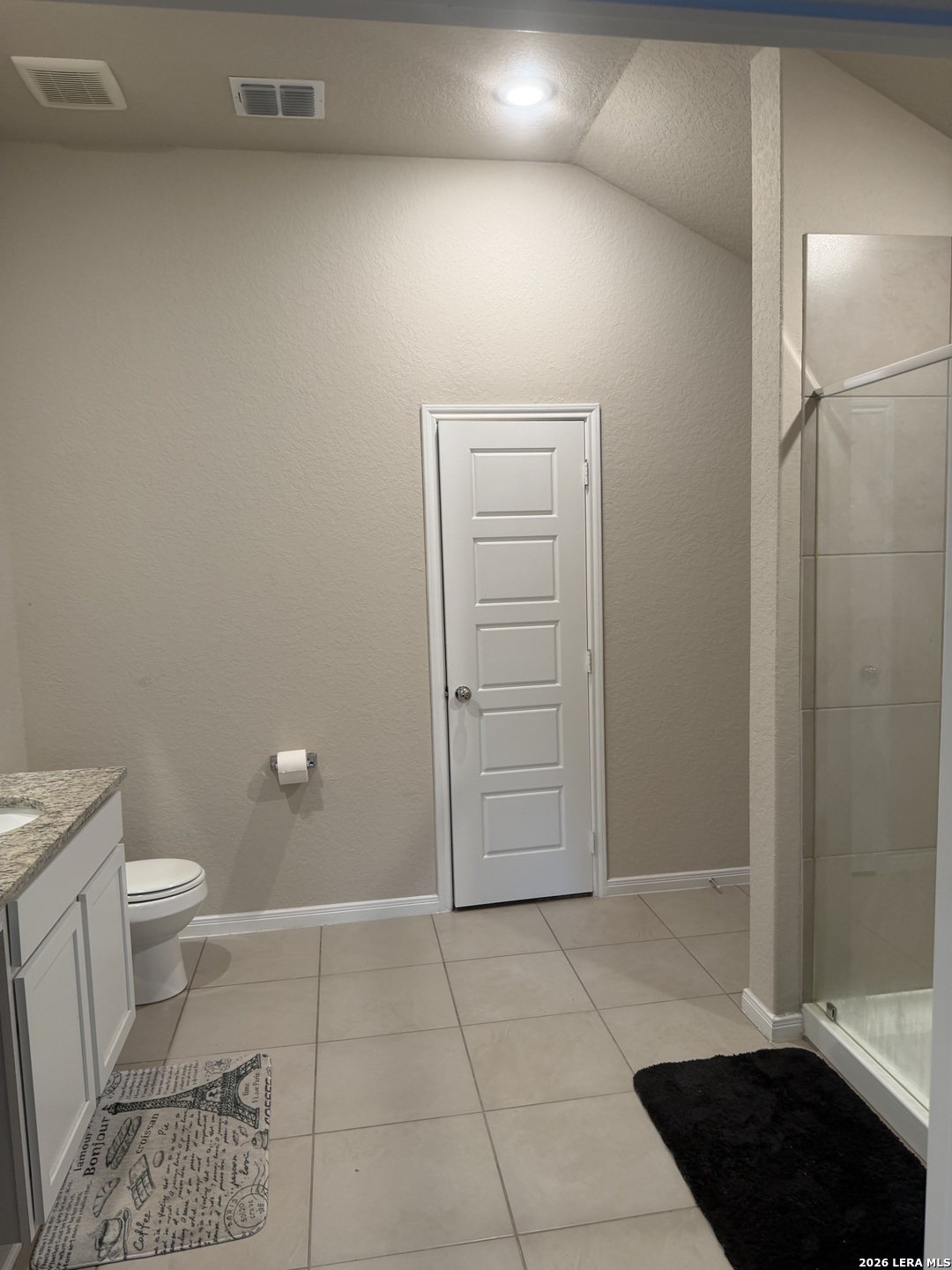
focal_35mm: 24
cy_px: 635
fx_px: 880
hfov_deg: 56.8
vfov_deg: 71.6
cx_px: 476
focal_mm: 6.76
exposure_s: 1/60
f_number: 1.78
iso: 125
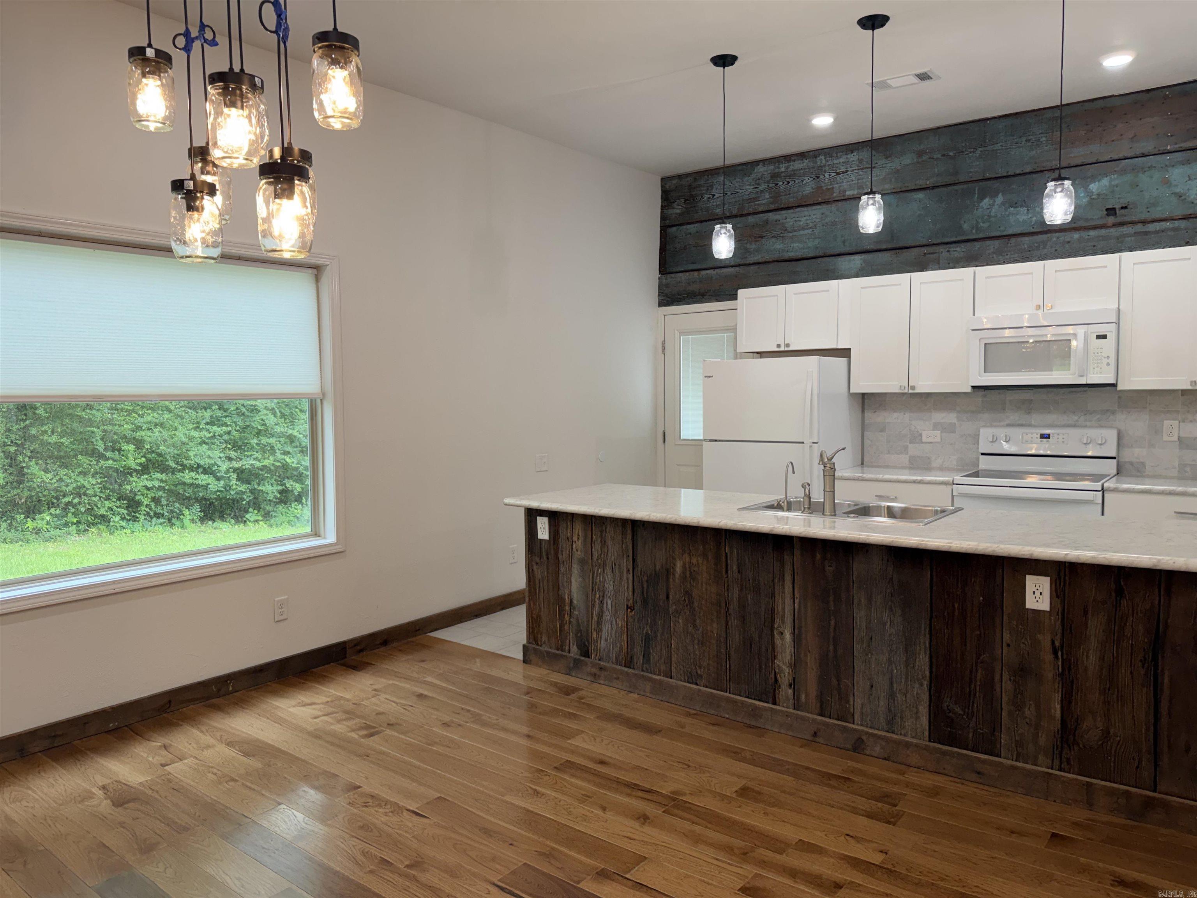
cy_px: 449
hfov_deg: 71.6
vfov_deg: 56.8
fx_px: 830
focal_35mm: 24
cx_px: 598
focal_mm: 6.76
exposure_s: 1/120
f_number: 1.78
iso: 125
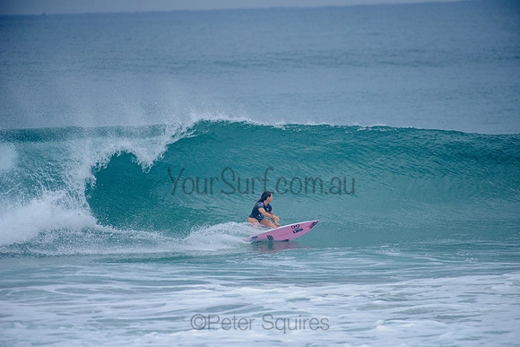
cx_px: 260
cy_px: 174
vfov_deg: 2.9
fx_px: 6936
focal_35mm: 480
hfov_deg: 4.3
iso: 450
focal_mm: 480
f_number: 5.6
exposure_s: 1/2000
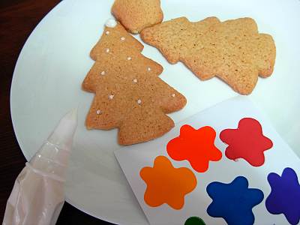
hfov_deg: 49.0
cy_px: 112
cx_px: 150
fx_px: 329
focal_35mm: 38
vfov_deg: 37.7
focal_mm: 6.3
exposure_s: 1/6.9
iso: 79
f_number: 2.9
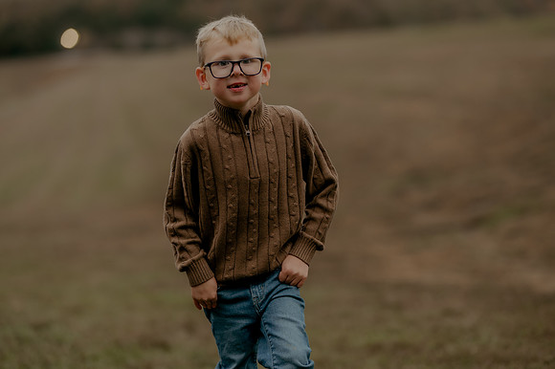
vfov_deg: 16.1
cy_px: 184
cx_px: 278
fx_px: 1310
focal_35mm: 85
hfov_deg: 23.9
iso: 400
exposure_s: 1/250
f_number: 1.8
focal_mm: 85
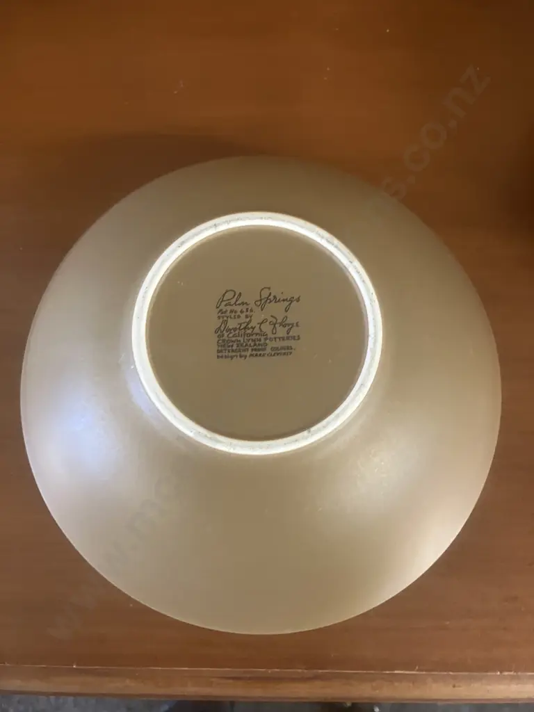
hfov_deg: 49.7
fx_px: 576
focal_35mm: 28
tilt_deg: -73.8
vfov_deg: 63.4
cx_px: 267
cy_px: 356
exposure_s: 1/25
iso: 400
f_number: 1.8
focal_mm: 3.99
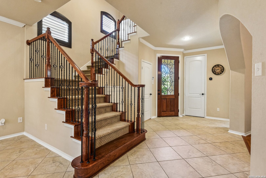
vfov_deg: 70.4
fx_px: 126
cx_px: 133
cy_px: 89
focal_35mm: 17
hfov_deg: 93.3
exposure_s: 1/20
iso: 2800
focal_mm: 17
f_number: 8
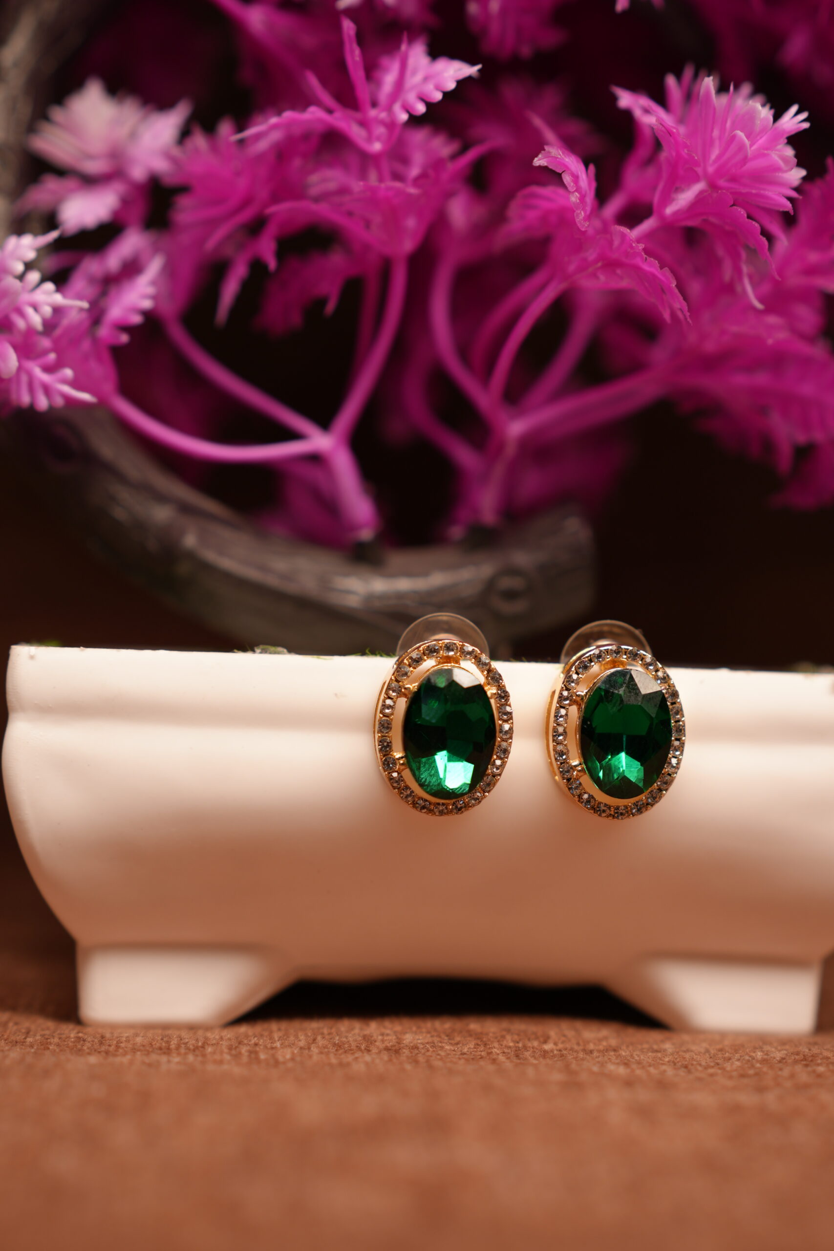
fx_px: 1807
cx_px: 417
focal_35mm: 52
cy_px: 626
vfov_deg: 38.2
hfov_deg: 26.0
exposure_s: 1/160
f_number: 2.8
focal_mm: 35
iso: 100
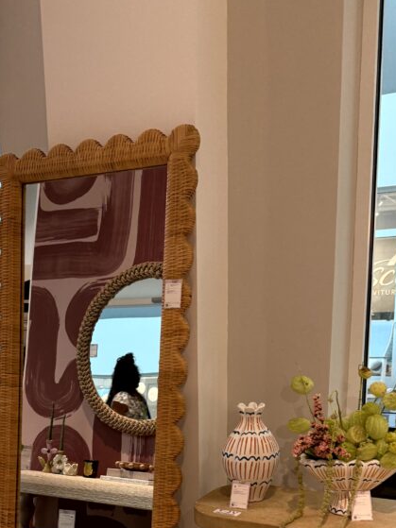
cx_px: 135
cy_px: 460
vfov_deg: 40.2
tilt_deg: -14.2
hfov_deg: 32.6
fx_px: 671
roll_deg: -0.5
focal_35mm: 44
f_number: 1.78
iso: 160
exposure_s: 1/60
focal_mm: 6.76
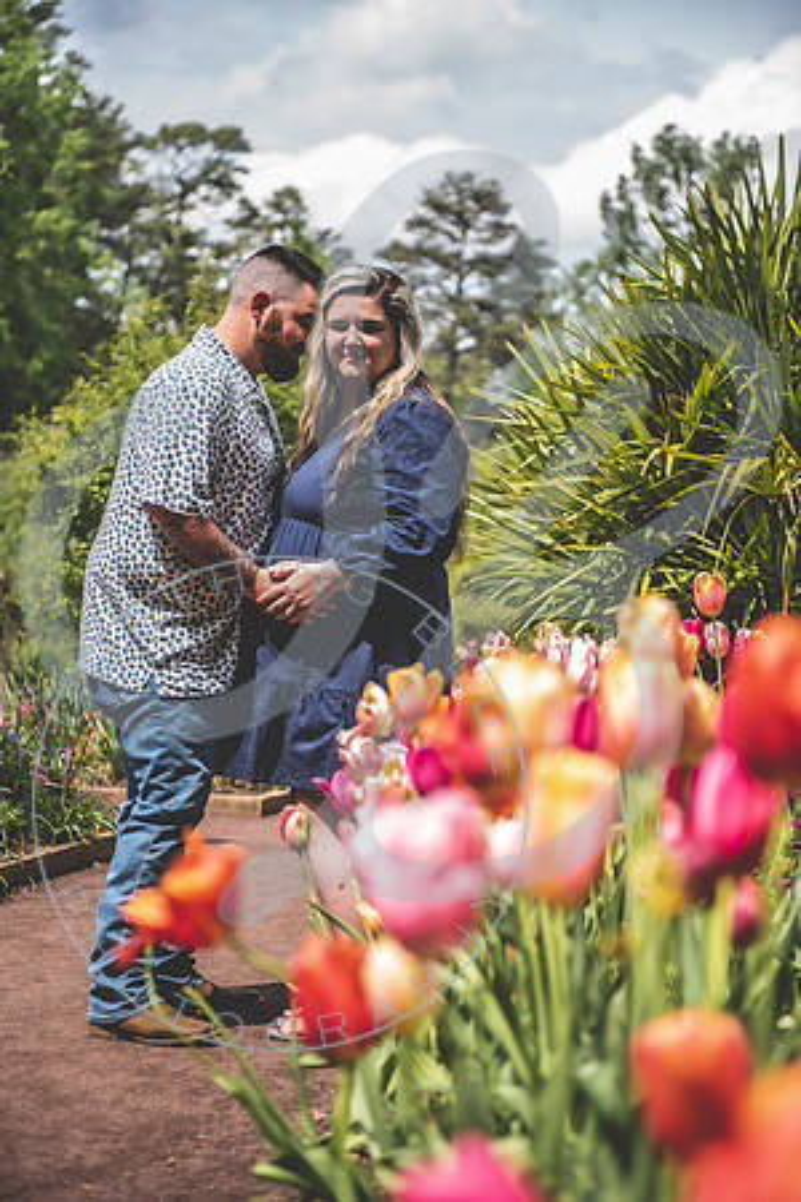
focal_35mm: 70
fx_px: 2336
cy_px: 601
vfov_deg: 28.8
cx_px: 400
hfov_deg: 19.5
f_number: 2.8
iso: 50
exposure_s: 1/500
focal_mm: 70
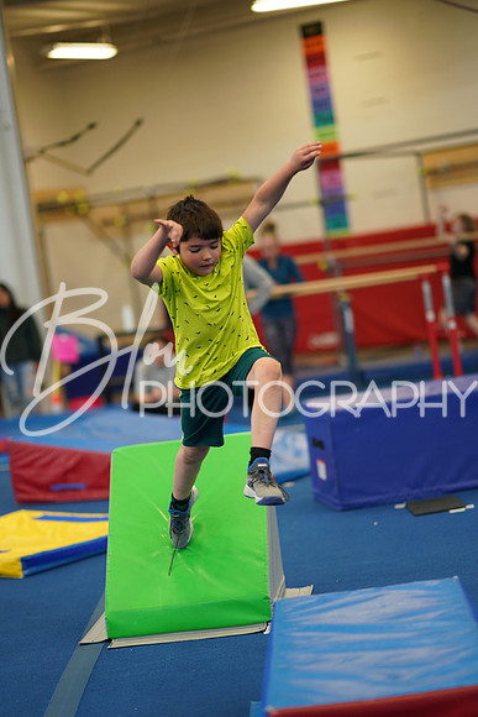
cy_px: 358
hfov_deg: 16.1
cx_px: 239
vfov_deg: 23.9
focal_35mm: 85
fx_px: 1692
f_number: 1.4
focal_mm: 85
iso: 800
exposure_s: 1/500
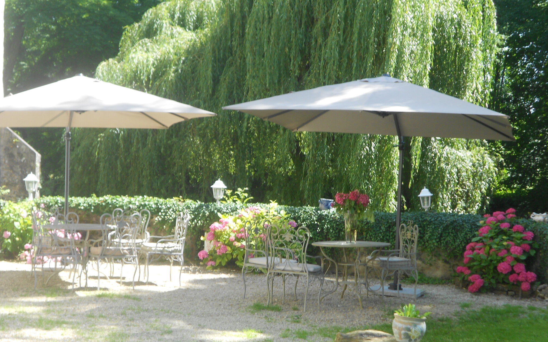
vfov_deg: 21.6
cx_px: 275
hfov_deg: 34.0
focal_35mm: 60
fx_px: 896
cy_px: 207
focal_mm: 10
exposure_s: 1/80
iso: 80
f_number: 4.9
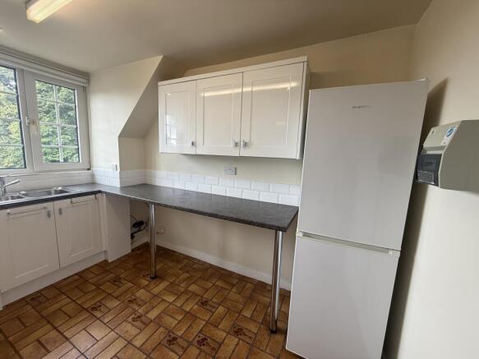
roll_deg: -2.1
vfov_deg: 85.7
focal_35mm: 14
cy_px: 180
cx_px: 240
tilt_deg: -7.8
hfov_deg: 102.1
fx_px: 194
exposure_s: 1/100
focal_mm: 2.22
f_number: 2.2
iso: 80
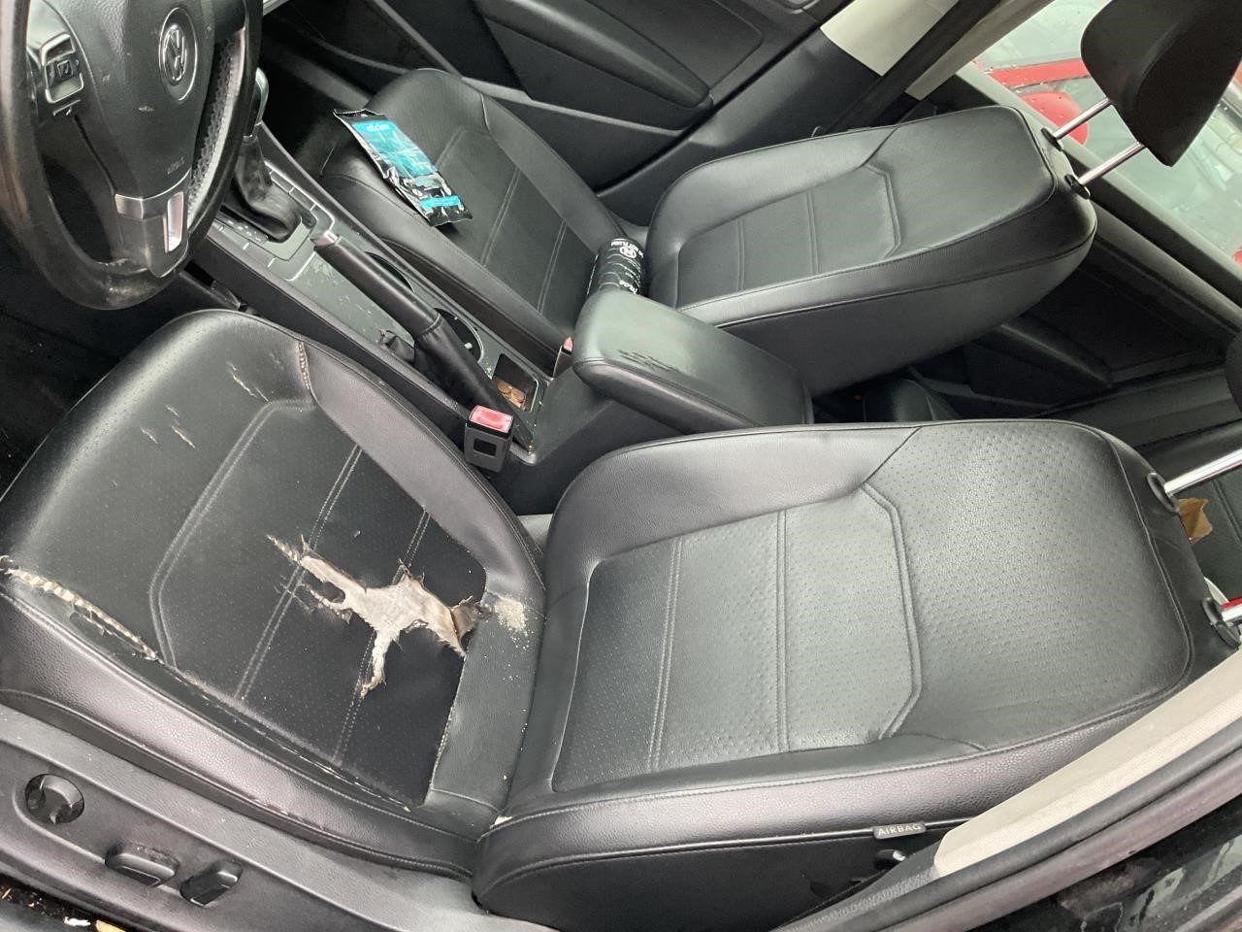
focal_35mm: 29
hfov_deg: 61.7
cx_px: 621
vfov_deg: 48.2
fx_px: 1041
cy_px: 466
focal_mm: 3
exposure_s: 1/60
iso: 250
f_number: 1.8
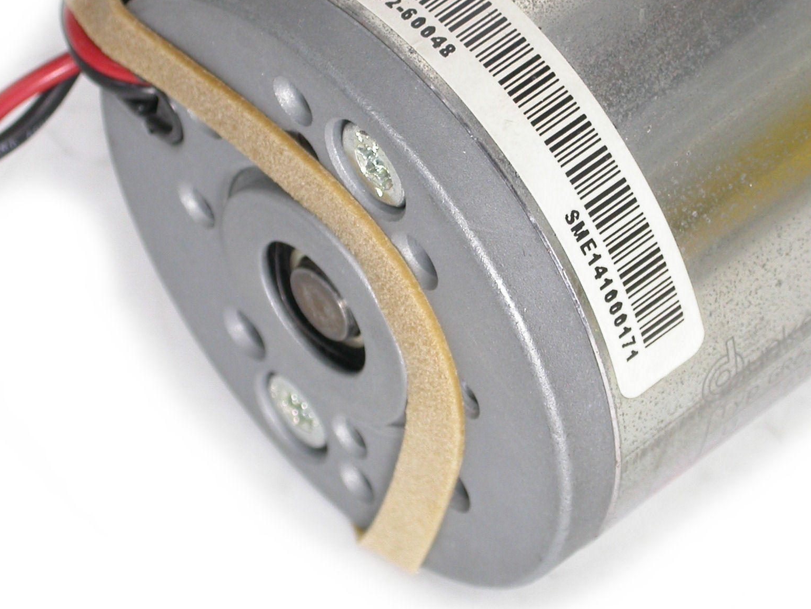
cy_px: 291
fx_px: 5319
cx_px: 516
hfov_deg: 8.7
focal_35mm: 227
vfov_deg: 6.5
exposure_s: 1/29.7
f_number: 5.1
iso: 100
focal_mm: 32
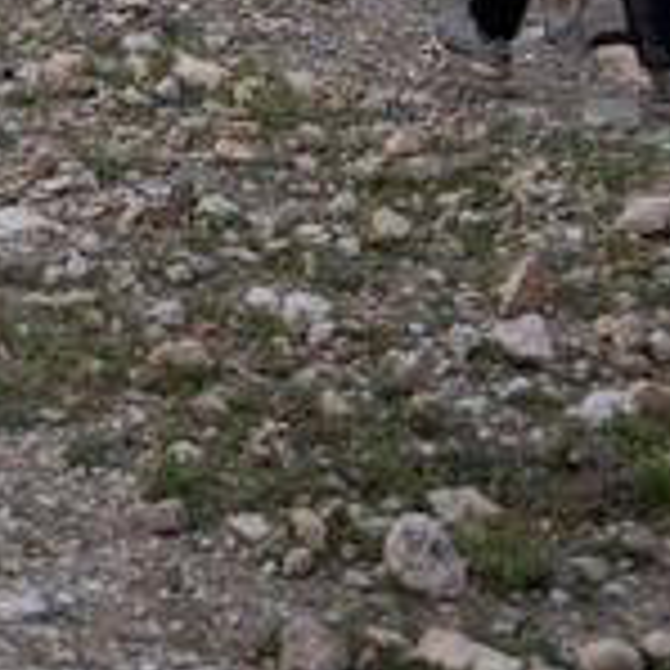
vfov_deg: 11.1
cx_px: -481
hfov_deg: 11.7
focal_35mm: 140
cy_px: -733
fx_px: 3066
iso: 320
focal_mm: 24
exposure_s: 1/400
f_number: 2.8
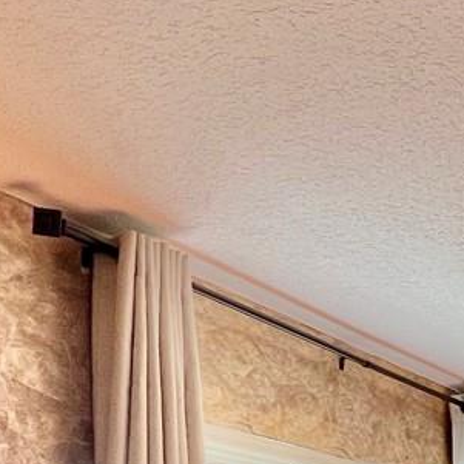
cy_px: 671
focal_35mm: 61
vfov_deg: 23.4
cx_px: 968
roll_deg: -0.2
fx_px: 925
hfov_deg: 17.7
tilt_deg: -3.2
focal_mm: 1.57
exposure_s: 1/184
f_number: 1.8
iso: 32
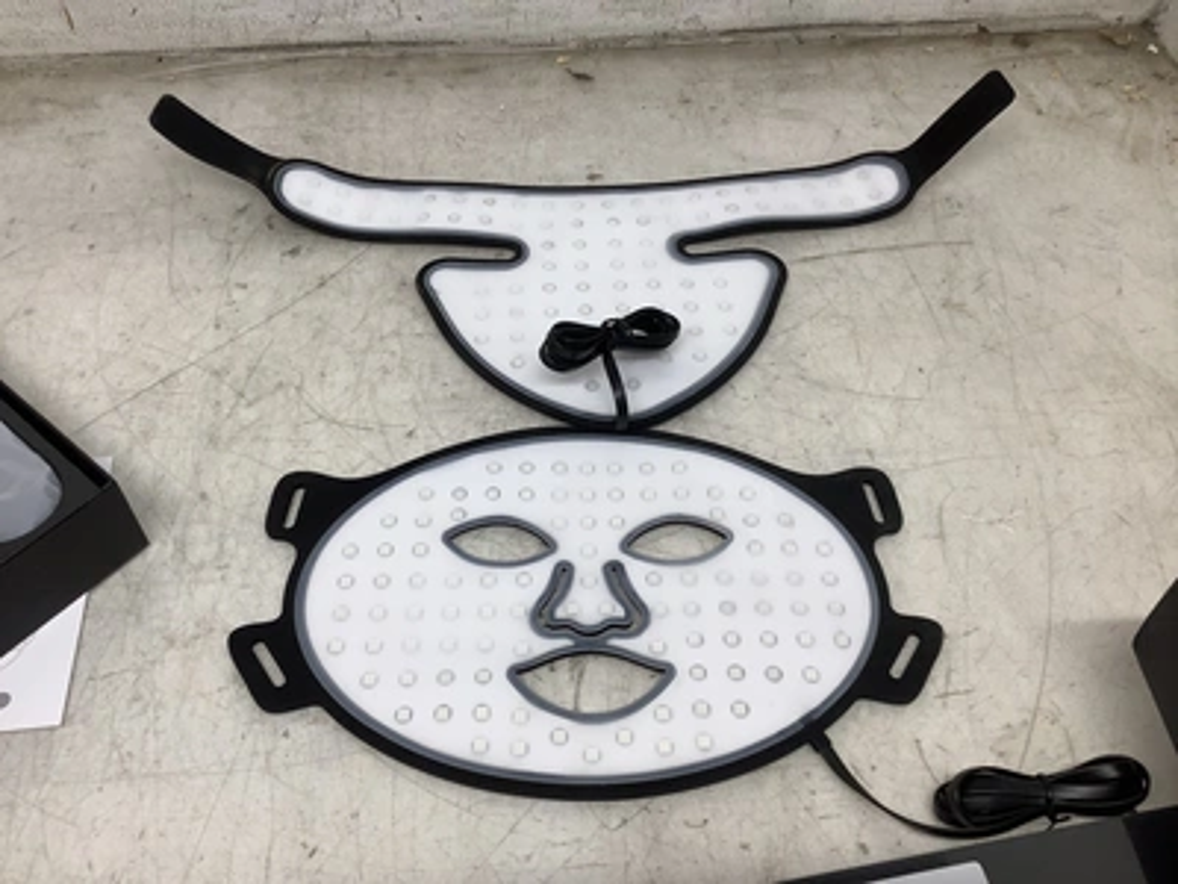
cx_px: 589
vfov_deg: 45.4
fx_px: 1055
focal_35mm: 31
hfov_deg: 58.4
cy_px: 442
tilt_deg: -51.3
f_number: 2.4
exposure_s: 1/120
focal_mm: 3.3
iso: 50
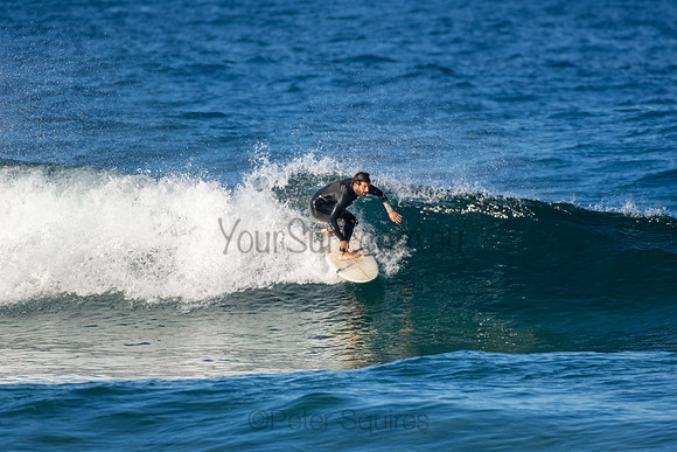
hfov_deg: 2.7
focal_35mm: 750
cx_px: 338
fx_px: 14107
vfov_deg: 1.8
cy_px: 226
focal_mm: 500
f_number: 5.6
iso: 200
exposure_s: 1/1250
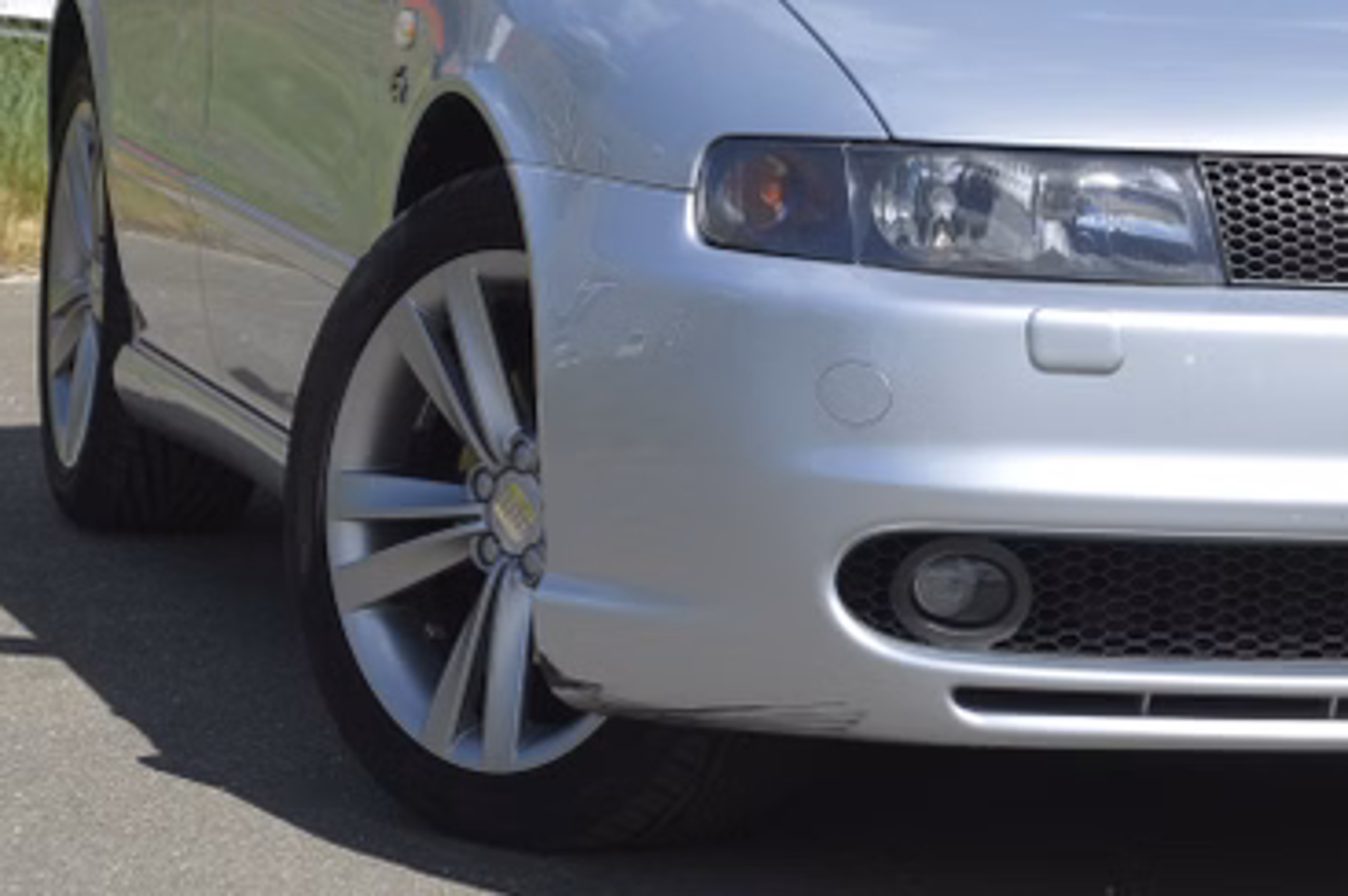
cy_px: 286
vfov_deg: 8.1
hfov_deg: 12.0
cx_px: 1106
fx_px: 6360
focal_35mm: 170
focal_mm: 52
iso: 100
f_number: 9
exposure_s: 1/320
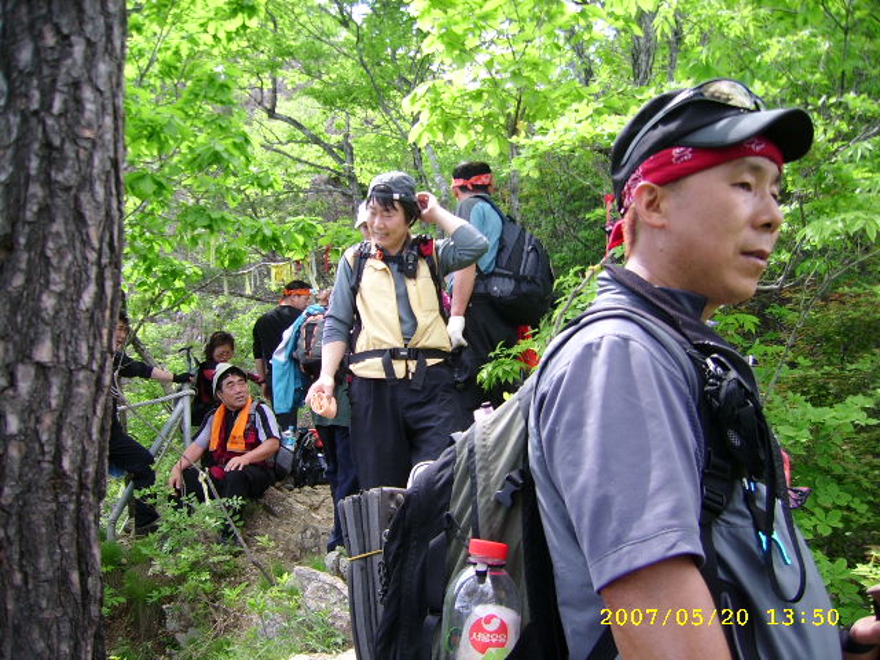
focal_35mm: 35
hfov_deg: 52.6
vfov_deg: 40.7
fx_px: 890
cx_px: 440
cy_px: 330
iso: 100
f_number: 2.8
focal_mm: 5.95
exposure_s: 1/176
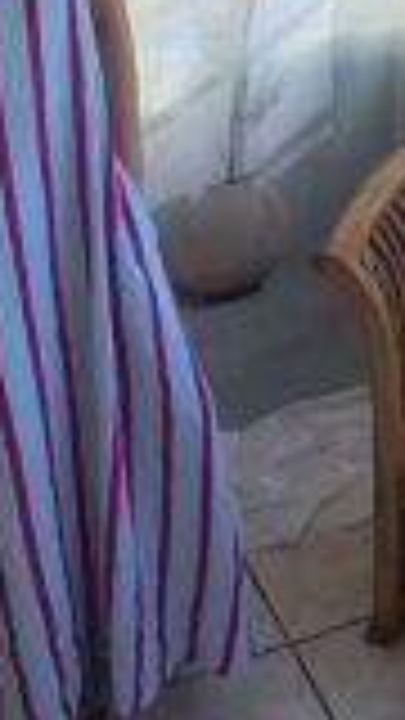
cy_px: 45
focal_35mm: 60
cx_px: 310
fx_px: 1145
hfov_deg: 19.9
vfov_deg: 32.8
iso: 50
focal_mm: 1.96
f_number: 2.2
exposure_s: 1/140
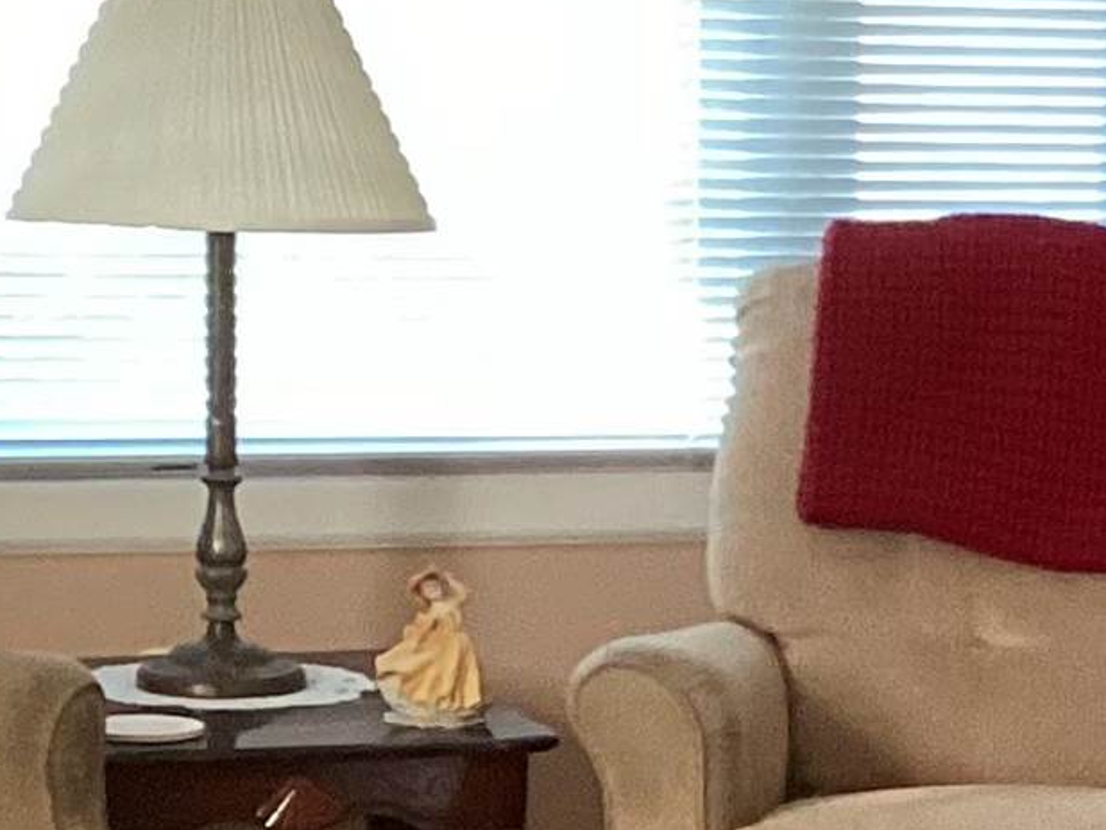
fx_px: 4922
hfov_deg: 12.4
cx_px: 1523
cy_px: 723
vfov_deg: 9.6
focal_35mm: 154
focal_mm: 3.3
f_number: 2.4
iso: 160
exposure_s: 1/60
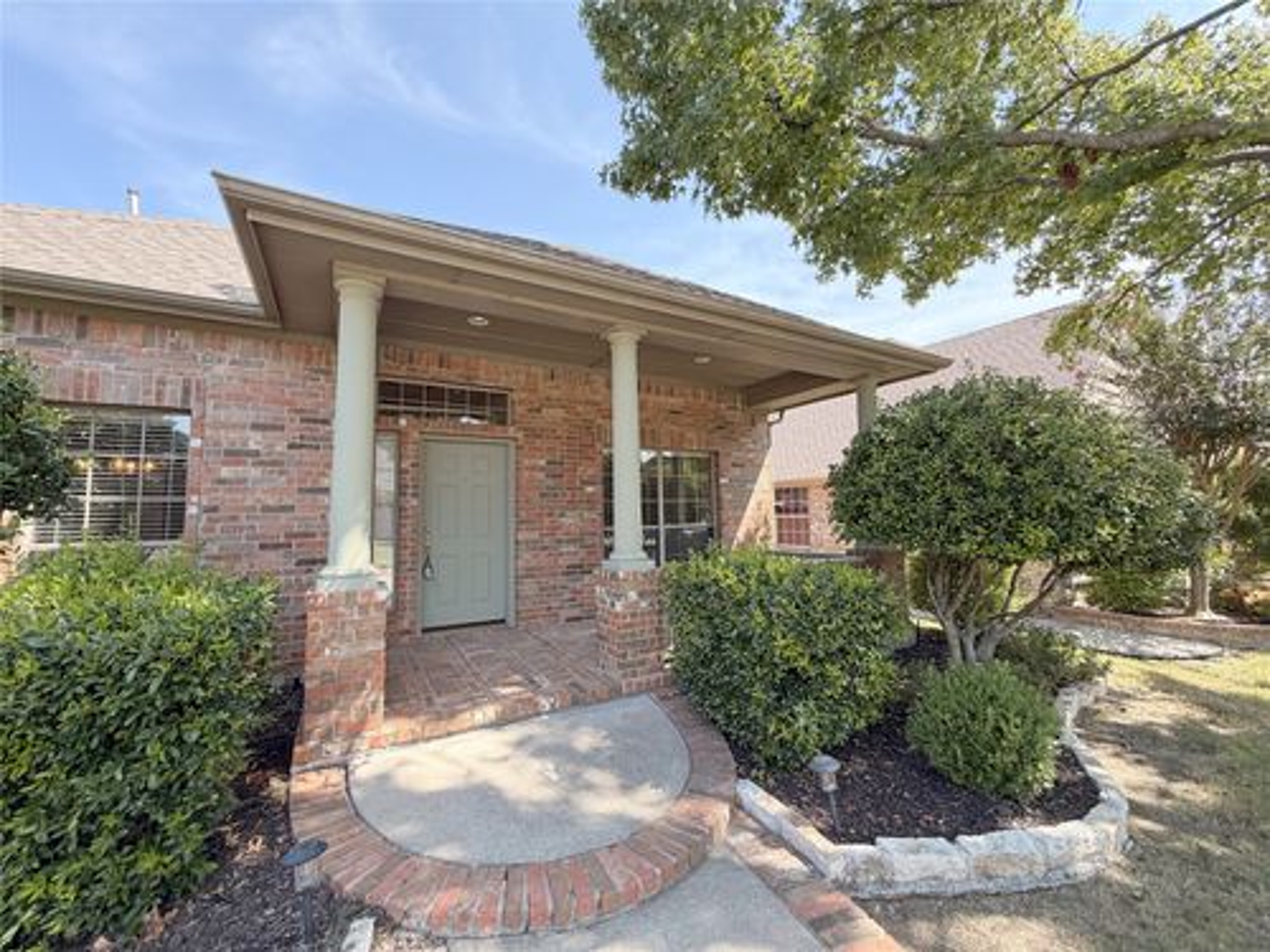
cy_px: 476
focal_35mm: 14
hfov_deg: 102.1
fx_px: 514
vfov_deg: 85.7
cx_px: 635
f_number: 2.2
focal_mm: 2.22
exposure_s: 1/498
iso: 64
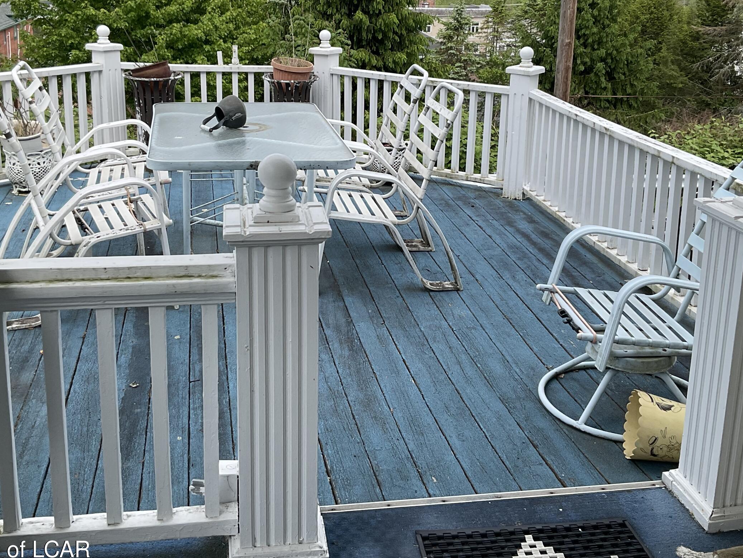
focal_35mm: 42
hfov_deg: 44.8
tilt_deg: -13.6
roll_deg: -1.3
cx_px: 377
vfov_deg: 34.0
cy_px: 182
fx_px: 902
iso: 16
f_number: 1.8
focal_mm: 3
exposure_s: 1/792
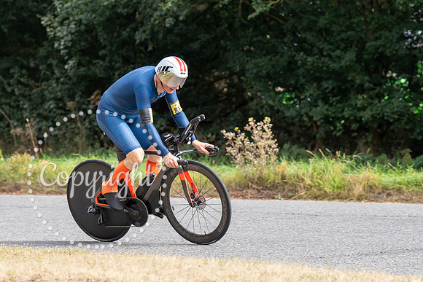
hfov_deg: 12.1
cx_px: 169
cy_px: 124
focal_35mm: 169
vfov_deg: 8.1
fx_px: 1991
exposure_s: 1/1000
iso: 320
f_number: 4
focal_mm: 116
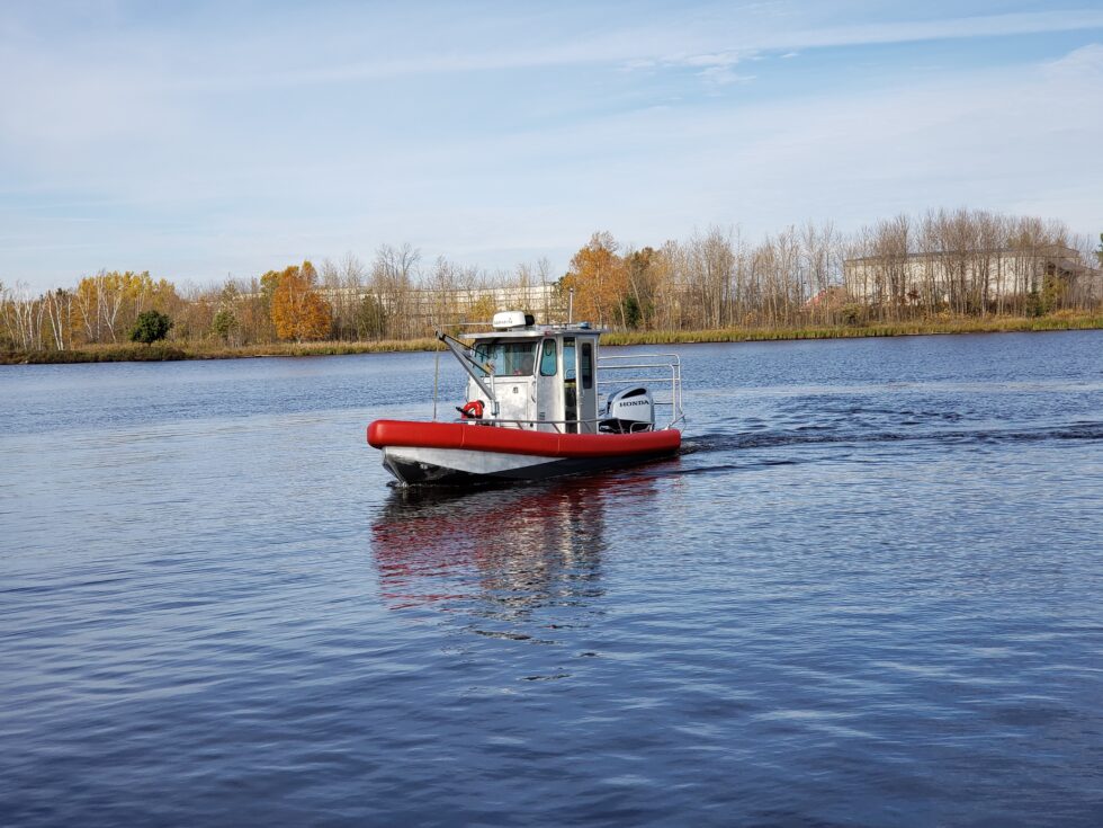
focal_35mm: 52
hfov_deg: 36.8
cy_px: 414
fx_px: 1657
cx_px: 552
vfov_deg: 28.0
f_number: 2.4
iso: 32
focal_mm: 6
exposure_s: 1/662
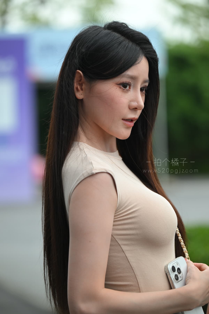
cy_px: 157
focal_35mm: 130
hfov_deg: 10.5
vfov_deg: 15.8
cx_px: 104
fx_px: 1132
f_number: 3.2
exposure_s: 1/500
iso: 640
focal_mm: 130
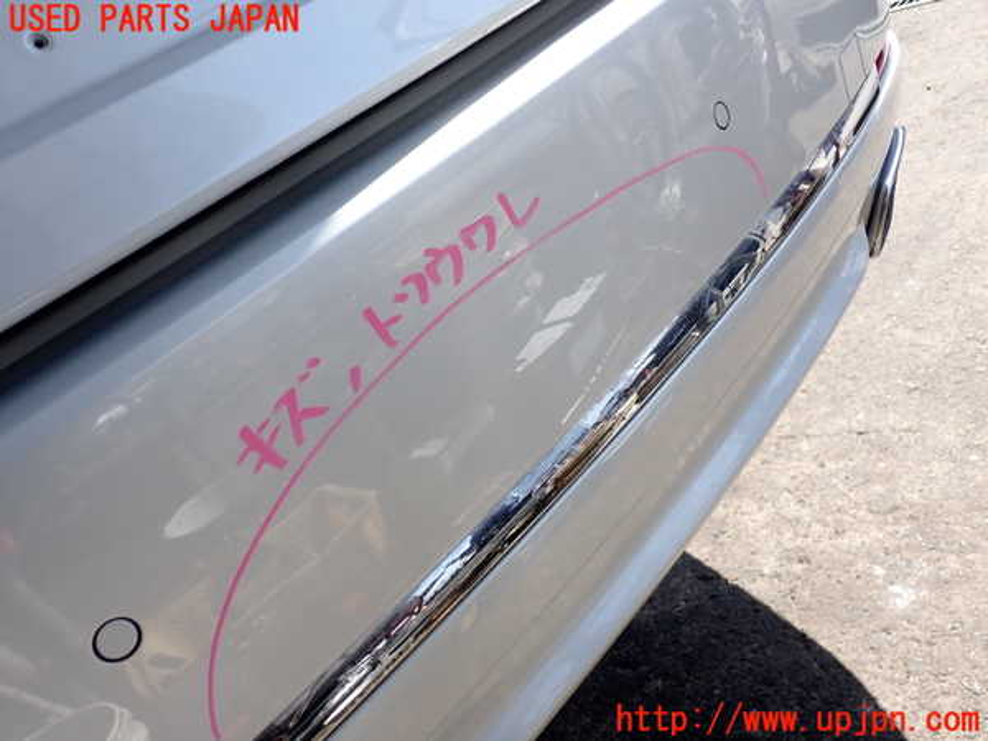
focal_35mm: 30
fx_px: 856
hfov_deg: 60.0
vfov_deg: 46.8
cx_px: 494
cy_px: 370
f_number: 3.2
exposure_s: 1/400
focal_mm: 5.4
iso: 100
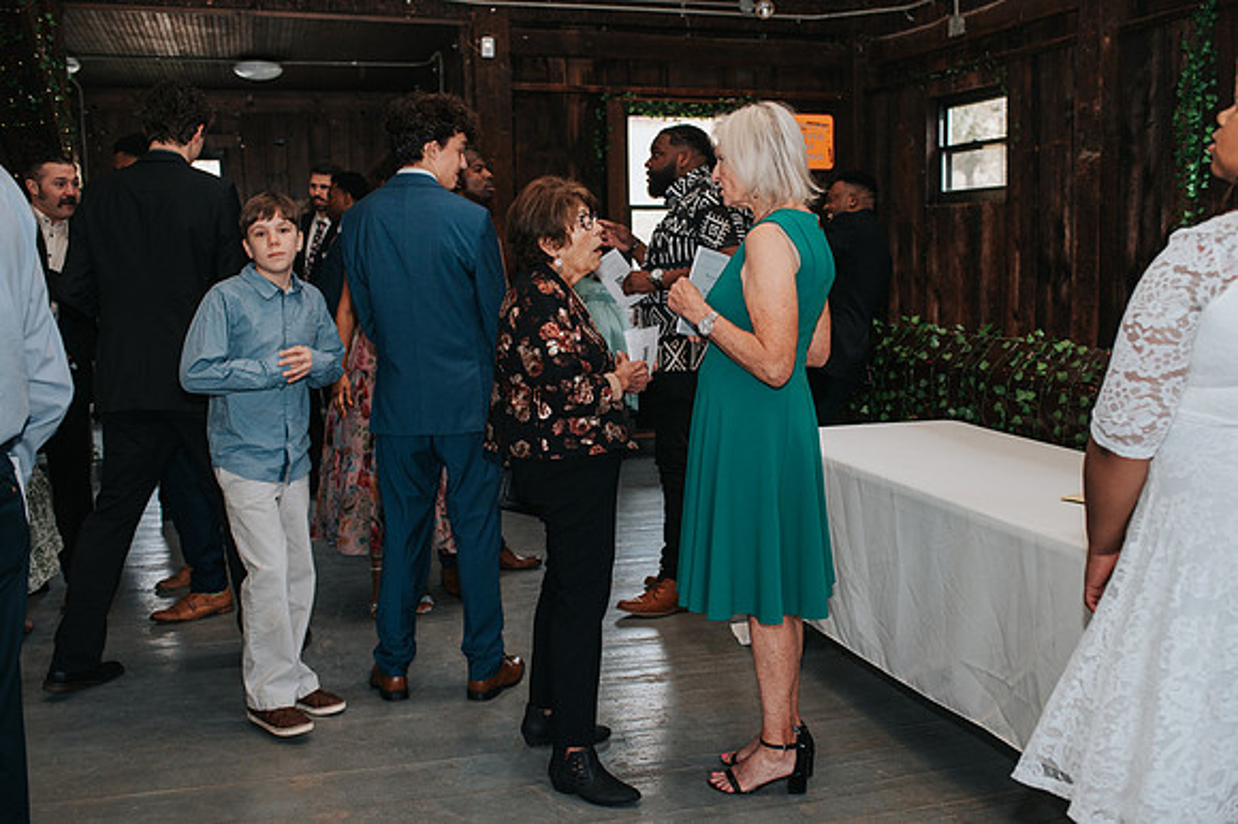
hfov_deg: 54.5
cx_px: 619
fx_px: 1203
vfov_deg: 37.8
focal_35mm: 35
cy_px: 412
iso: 1000
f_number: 3.2
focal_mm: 35
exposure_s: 1/200
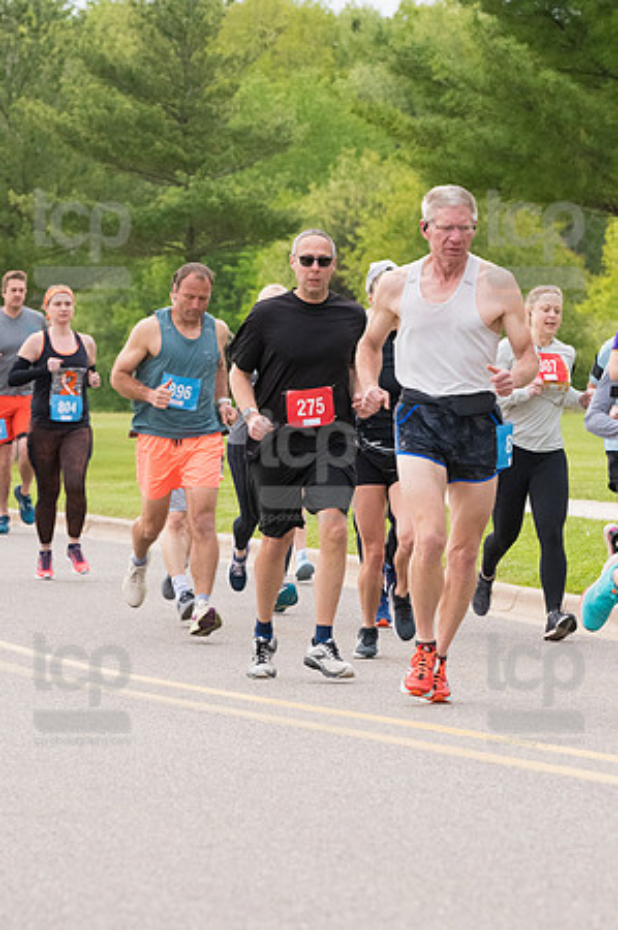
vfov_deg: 10.2
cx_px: 309
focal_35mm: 202
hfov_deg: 6.8
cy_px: 465
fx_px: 5213
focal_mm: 135
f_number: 7.1
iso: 4000
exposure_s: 1/1600
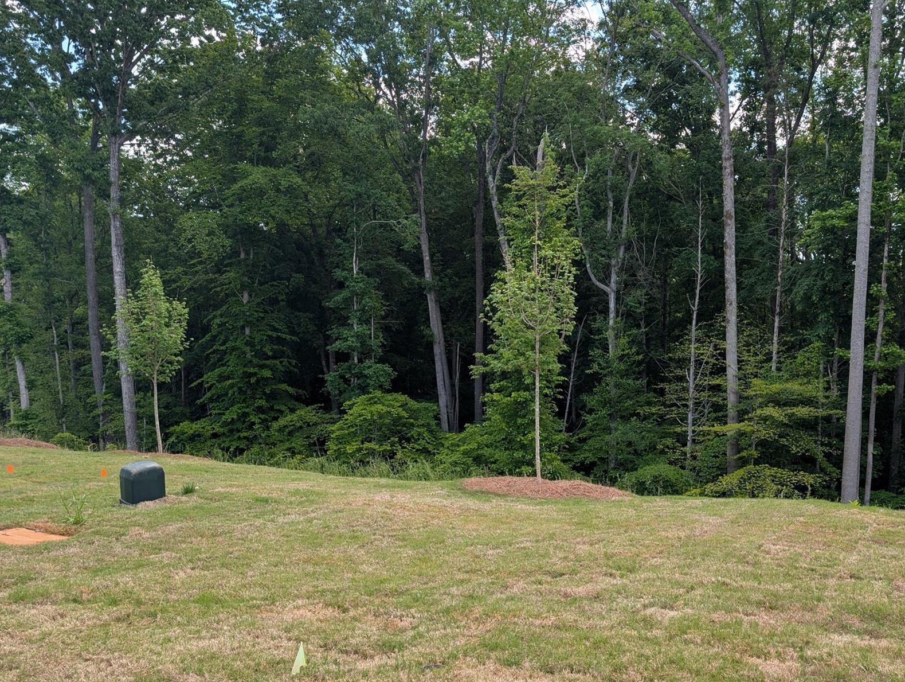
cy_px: 439
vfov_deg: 45.0
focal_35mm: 31
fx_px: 812
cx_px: 533
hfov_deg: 57.9
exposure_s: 1/327
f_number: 1.68
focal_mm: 6.9
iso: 18
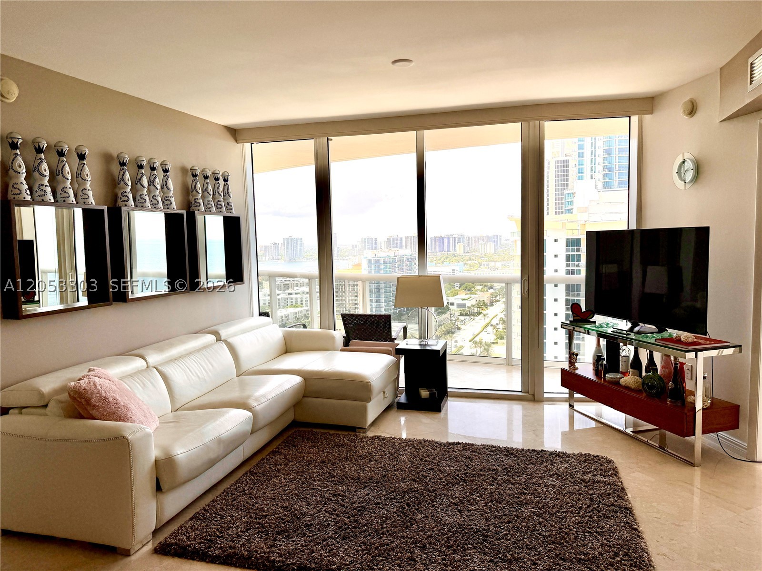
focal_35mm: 24
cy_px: 286
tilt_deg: -5.2
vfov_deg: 56.8
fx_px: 528
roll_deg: +1.7
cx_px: 381
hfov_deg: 71.6
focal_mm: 6.76
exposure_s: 1/1156
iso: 80
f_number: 1.78
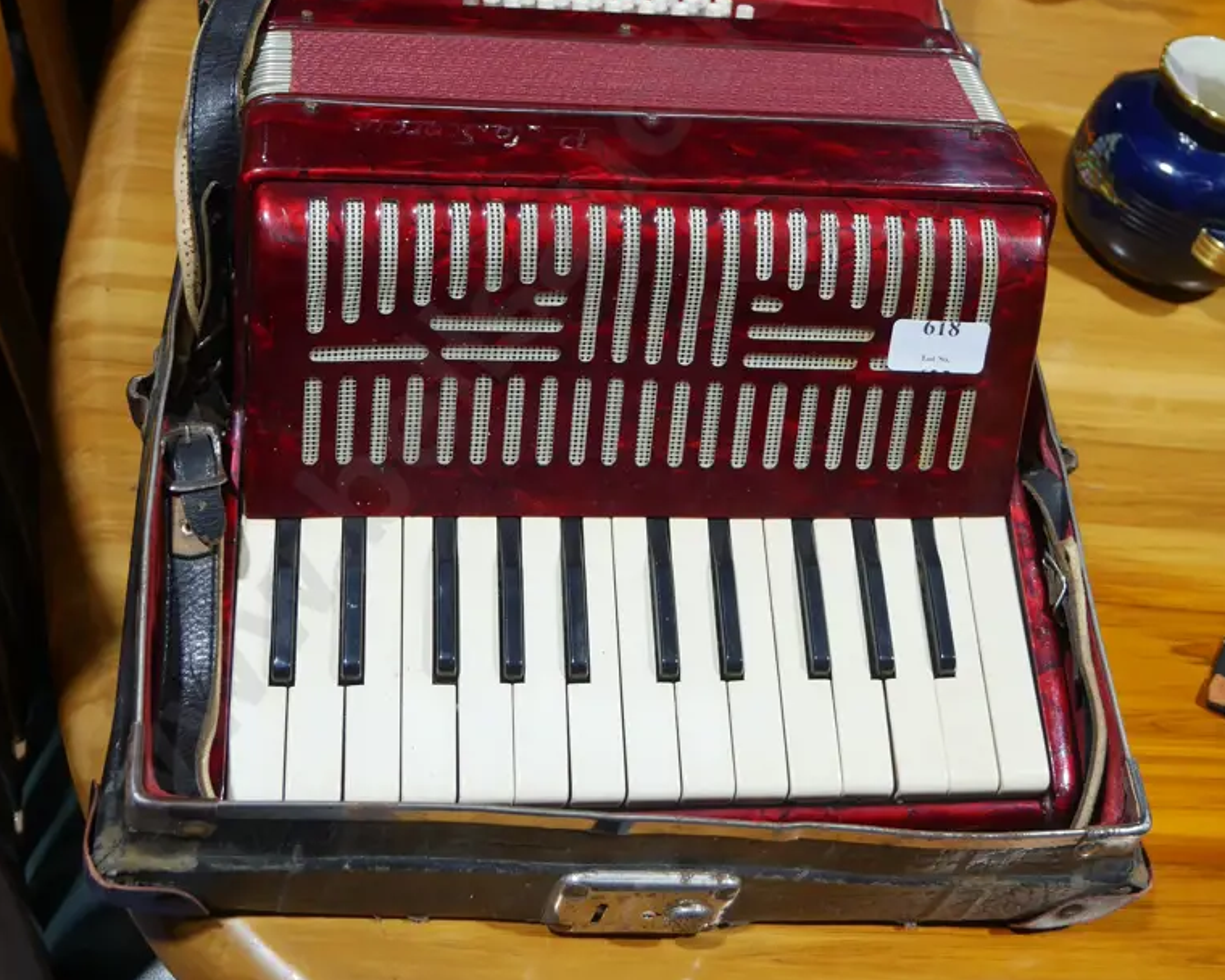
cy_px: 171
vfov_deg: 29.4
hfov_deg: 37.3
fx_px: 1813
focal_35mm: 50
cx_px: 611
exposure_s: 1/60
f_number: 4.1
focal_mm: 19
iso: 320
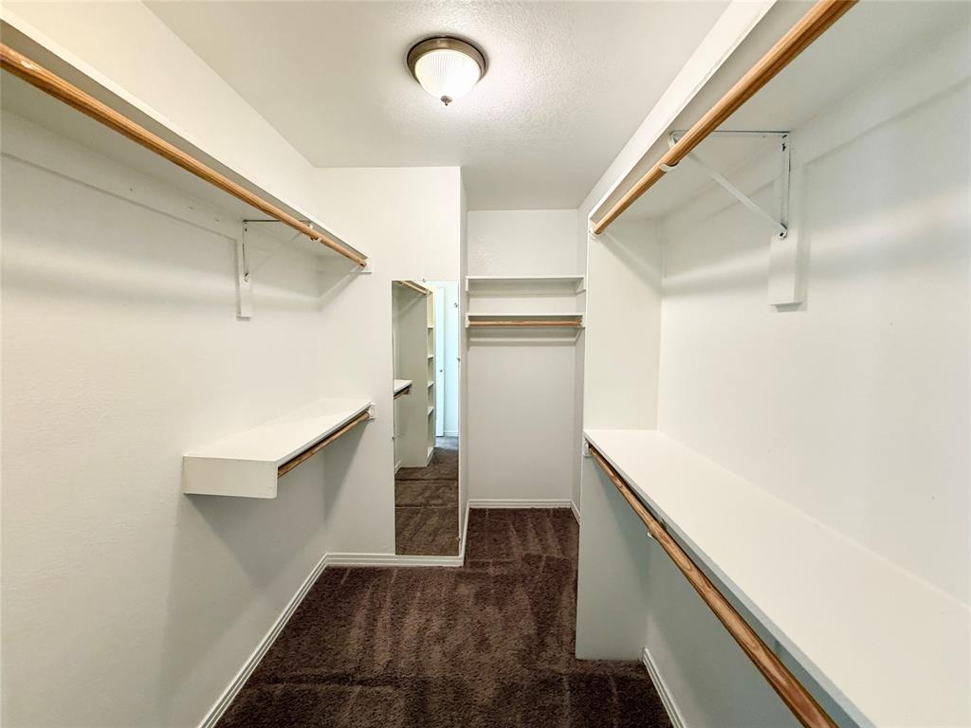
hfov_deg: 102.1
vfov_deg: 85.7
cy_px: 364
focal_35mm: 14
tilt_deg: -1.3
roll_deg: -1.7
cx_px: 486
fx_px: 393
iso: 200
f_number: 2.2
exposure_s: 1/60
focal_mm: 2.22
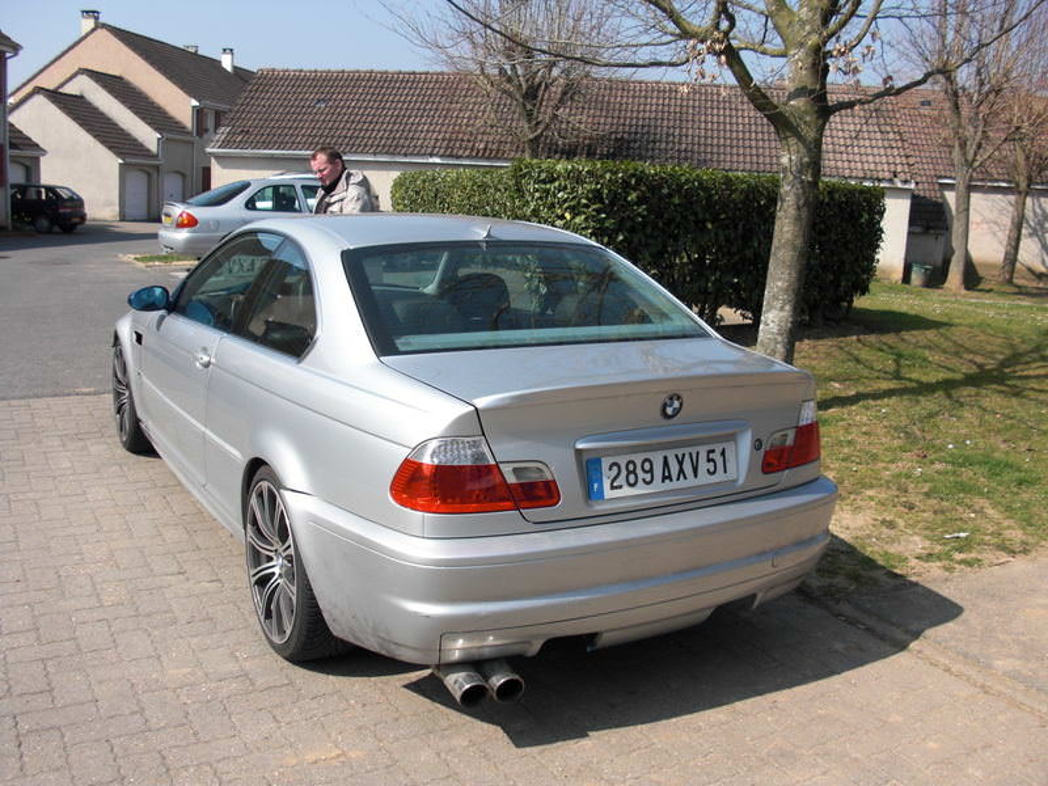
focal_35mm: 36
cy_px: 393
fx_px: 1090
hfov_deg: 51.4
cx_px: 524
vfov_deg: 39.7
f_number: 7.9
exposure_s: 1/125
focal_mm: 6.3
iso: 50
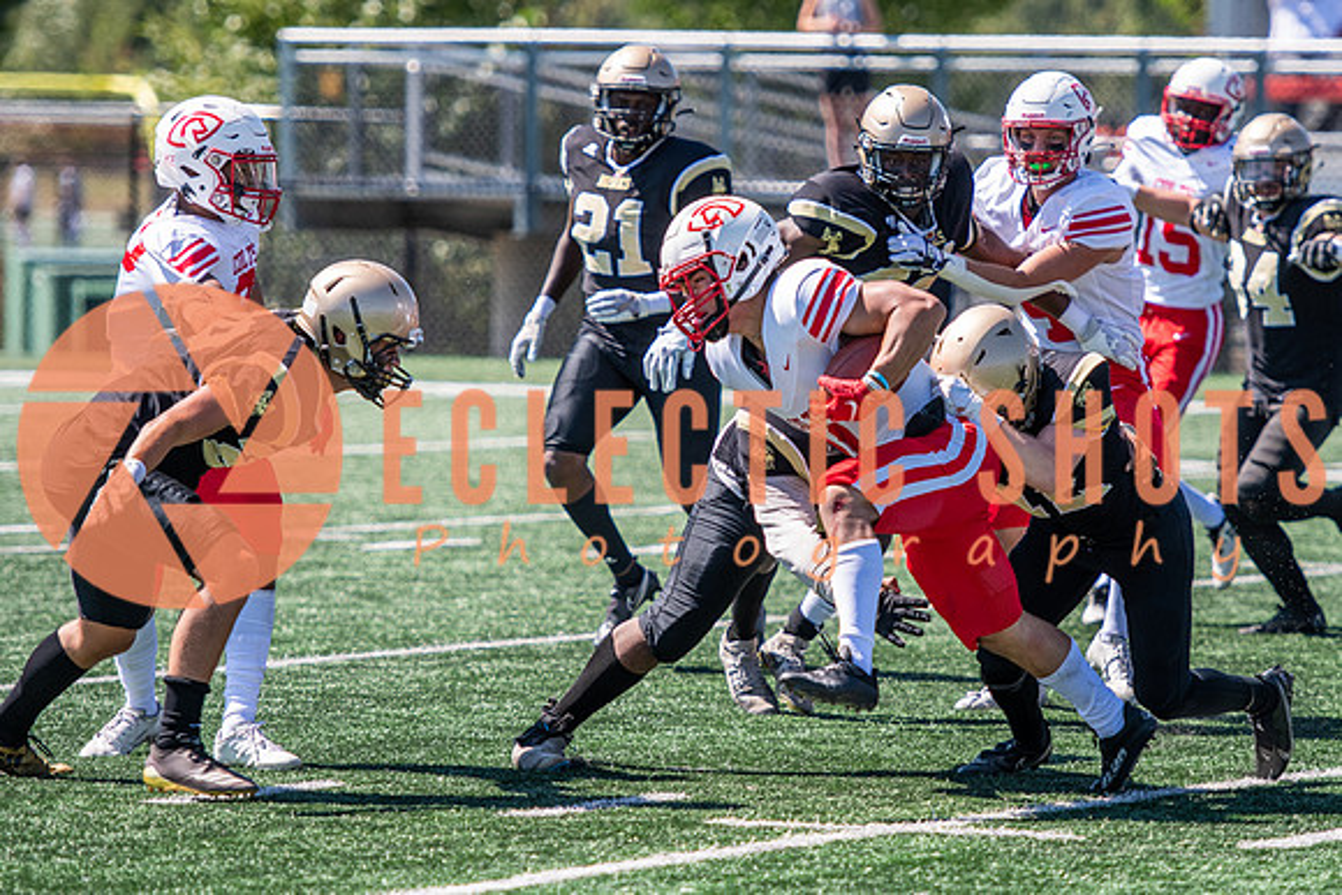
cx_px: 798
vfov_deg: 4.5
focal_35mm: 305
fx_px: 11375
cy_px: 448
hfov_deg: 6.8
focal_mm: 170
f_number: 2.8
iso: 160
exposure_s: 1/2000
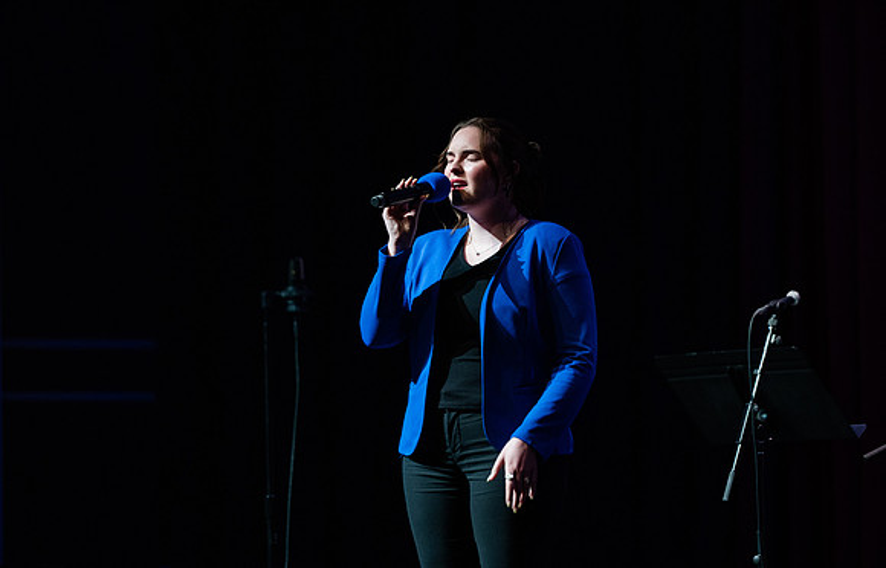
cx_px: 443
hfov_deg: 10.3
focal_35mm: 202
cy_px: 273
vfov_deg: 6.6
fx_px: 4919
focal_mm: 200
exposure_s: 1/320
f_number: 2.8
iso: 5000
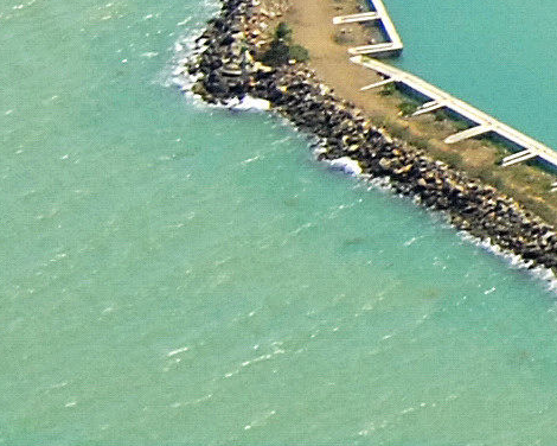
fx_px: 8457
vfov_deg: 3.0
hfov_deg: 3.6
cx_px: 1920
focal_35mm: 513
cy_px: -359
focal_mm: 40
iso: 400
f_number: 7.6
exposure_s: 1/1250
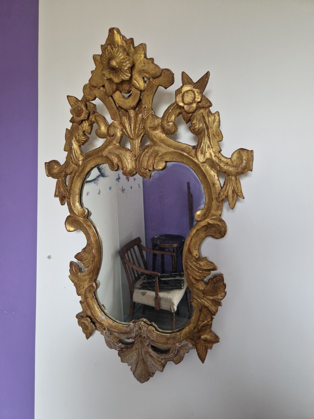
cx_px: 157
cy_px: 210
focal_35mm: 23
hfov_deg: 58.9
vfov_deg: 73.9
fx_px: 278
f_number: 1.8
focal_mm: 5.4
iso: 640
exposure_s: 1/100
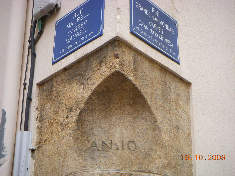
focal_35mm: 95
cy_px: 88
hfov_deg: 20.7
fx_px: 645
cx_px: 118
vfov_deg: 15.6
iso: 100
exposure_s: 1/100
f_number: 4.1
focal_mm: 15.7
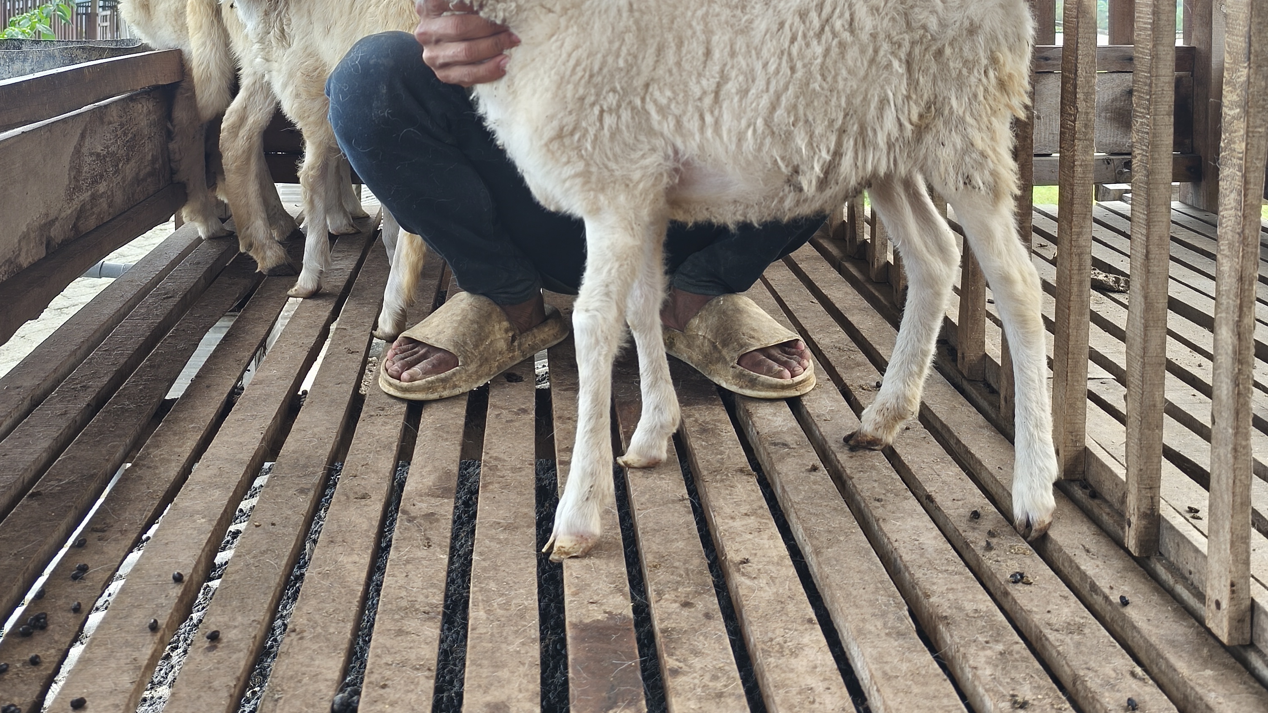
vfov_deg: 32.0
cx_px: 627
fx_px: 1143
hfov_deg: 58.0
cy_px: 4
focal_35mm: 34
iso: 160
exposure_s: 1/99.9
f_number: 1.65
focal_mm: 6.14
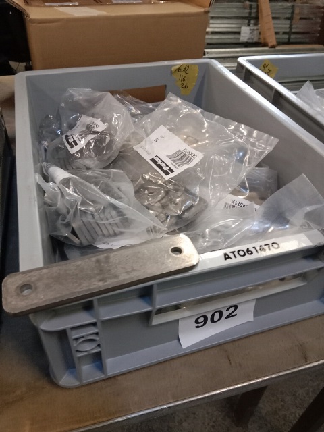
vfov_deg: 65.3
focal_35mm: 27
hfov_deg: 51.4
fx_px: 337
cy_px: 216
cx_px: 162
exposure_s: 1/16.7
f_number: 2.2
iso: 1310
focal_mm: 3.65
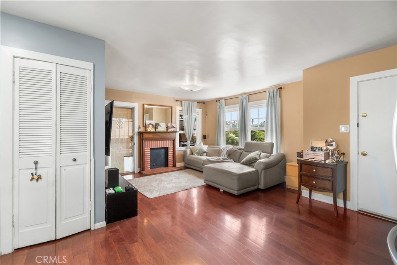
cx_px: 198
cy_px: 132
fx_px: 165
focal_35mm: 15
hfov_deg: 100.4
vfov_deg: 77.3
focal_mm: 10
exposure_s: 1/8
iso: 320
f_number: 7.1
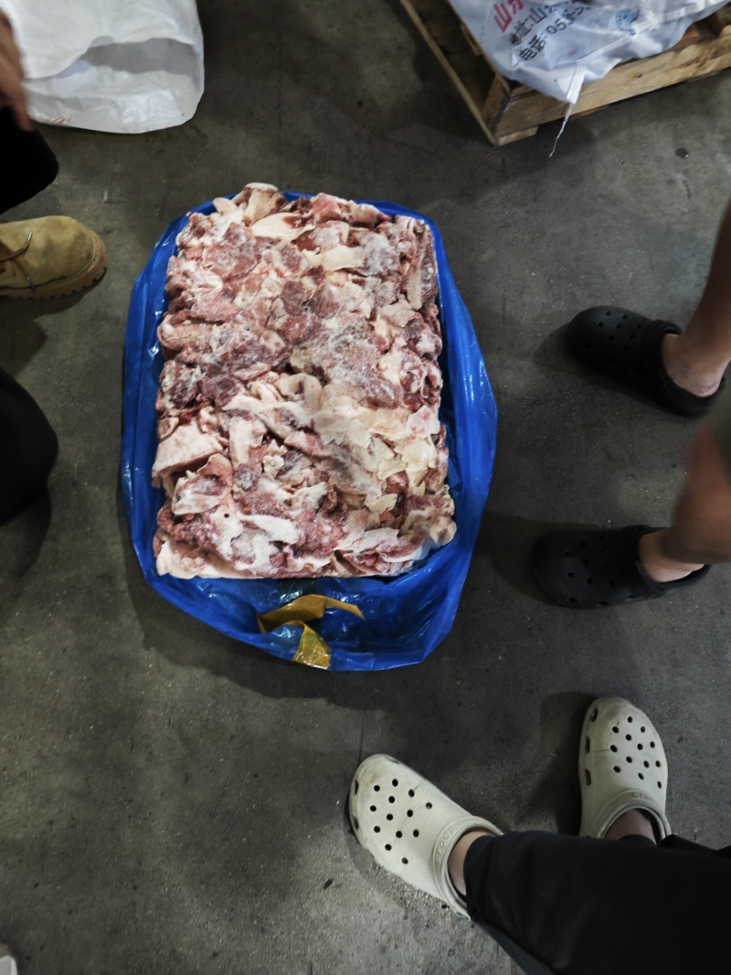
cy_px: 488
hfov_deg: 58.9
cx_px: 366
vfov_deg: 73.9
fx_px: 648
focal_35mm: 23
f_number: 1.8
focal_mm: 5.43
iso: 1600
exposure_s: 1/25
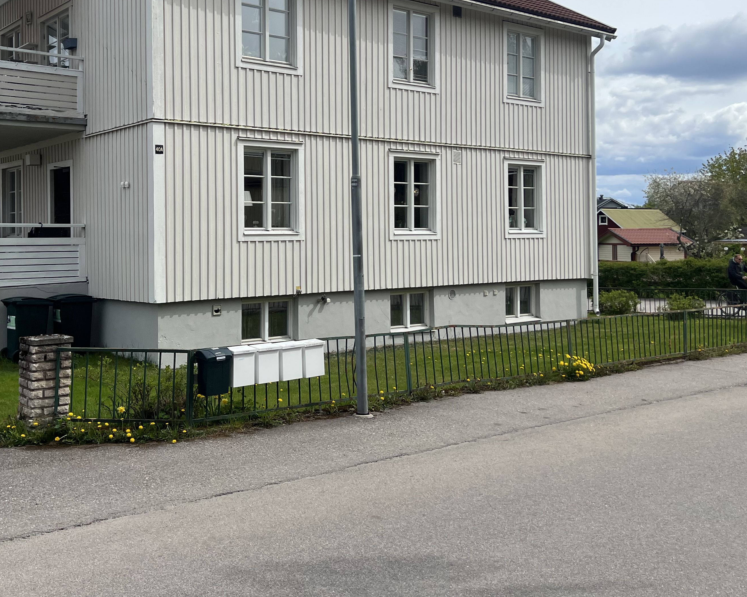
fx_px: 862
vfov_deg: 38.0
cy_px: 222
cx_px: 295
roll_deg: +1.0
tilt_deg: +1.3
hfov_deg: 46.6
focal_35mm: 39
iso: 50
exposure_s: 1/5319
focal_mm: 5.7
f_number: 1.5
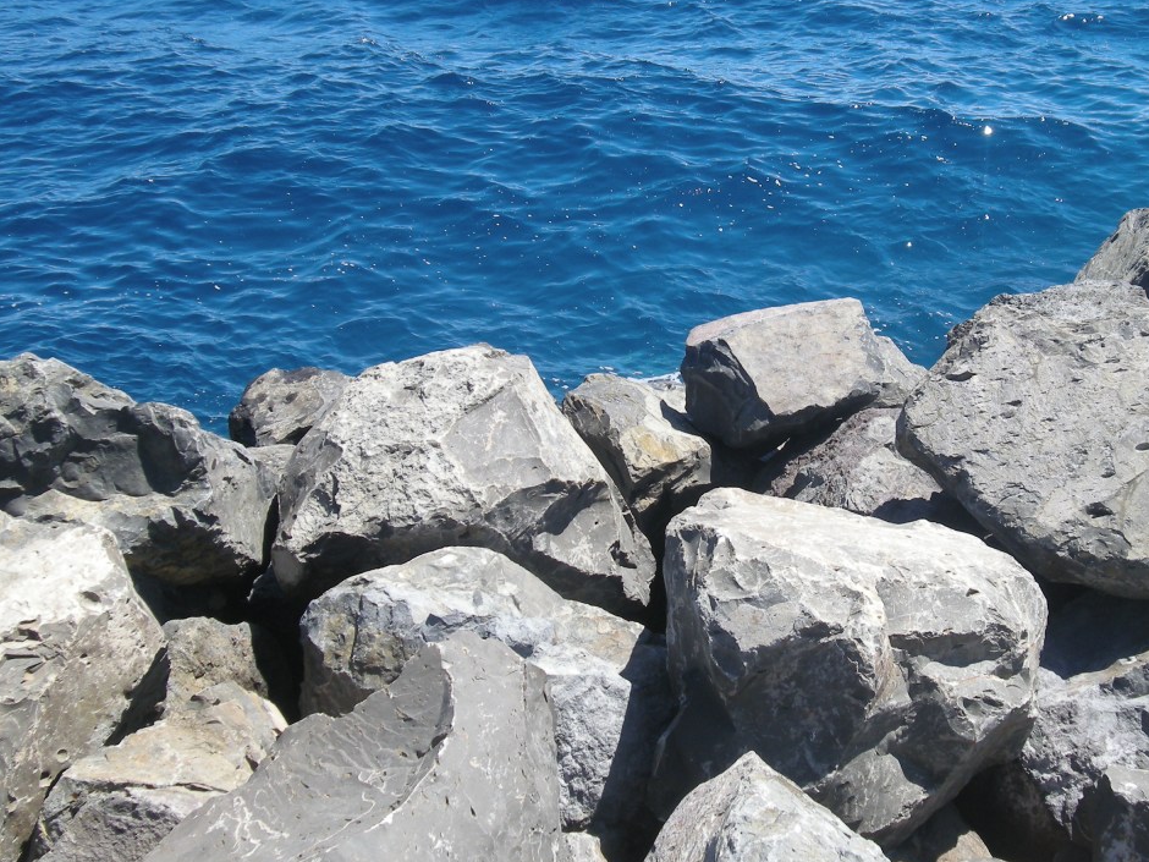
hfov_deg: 30.6
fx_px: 2091
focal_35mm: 63
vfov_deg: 23.2
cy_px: 334
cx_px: 722
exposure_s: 1/486
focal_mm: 7.9
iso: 64
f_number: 2.8
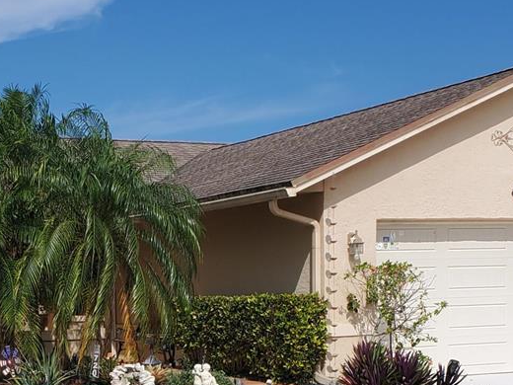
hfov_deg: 24.3
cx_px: 177
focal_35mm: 80
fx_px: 1186
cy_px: 352
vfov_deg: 18.1
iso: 50
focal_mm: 4.3
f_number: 2.4
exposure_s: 1/2865
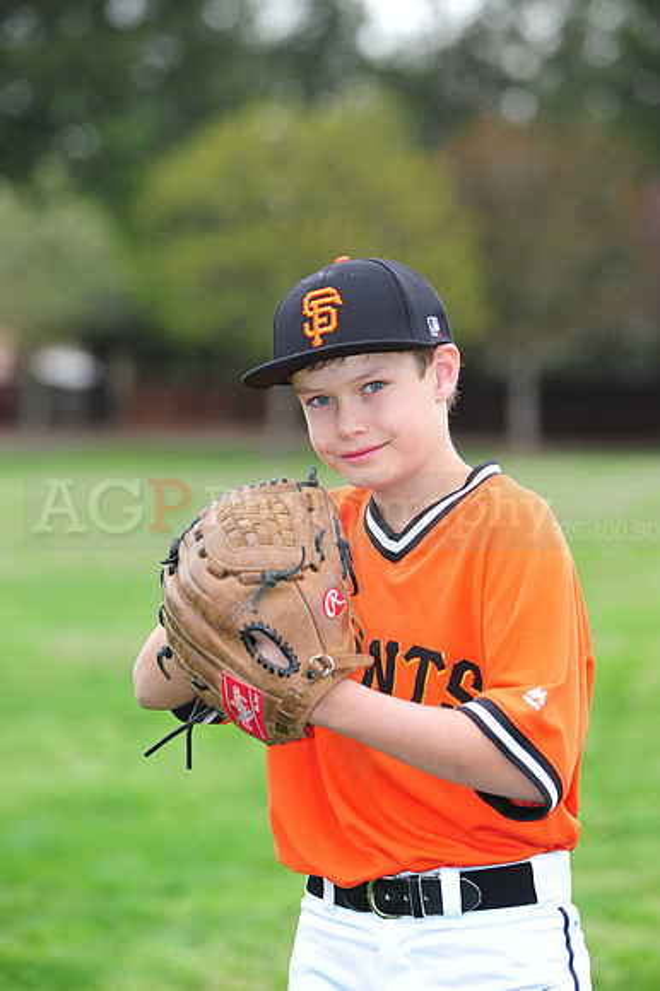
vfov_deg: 12.5
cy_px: 496
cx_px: 330
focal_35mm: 165
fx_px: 4543
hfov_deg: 8.3
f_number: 5
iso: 400
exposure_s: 1/320
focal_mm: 165
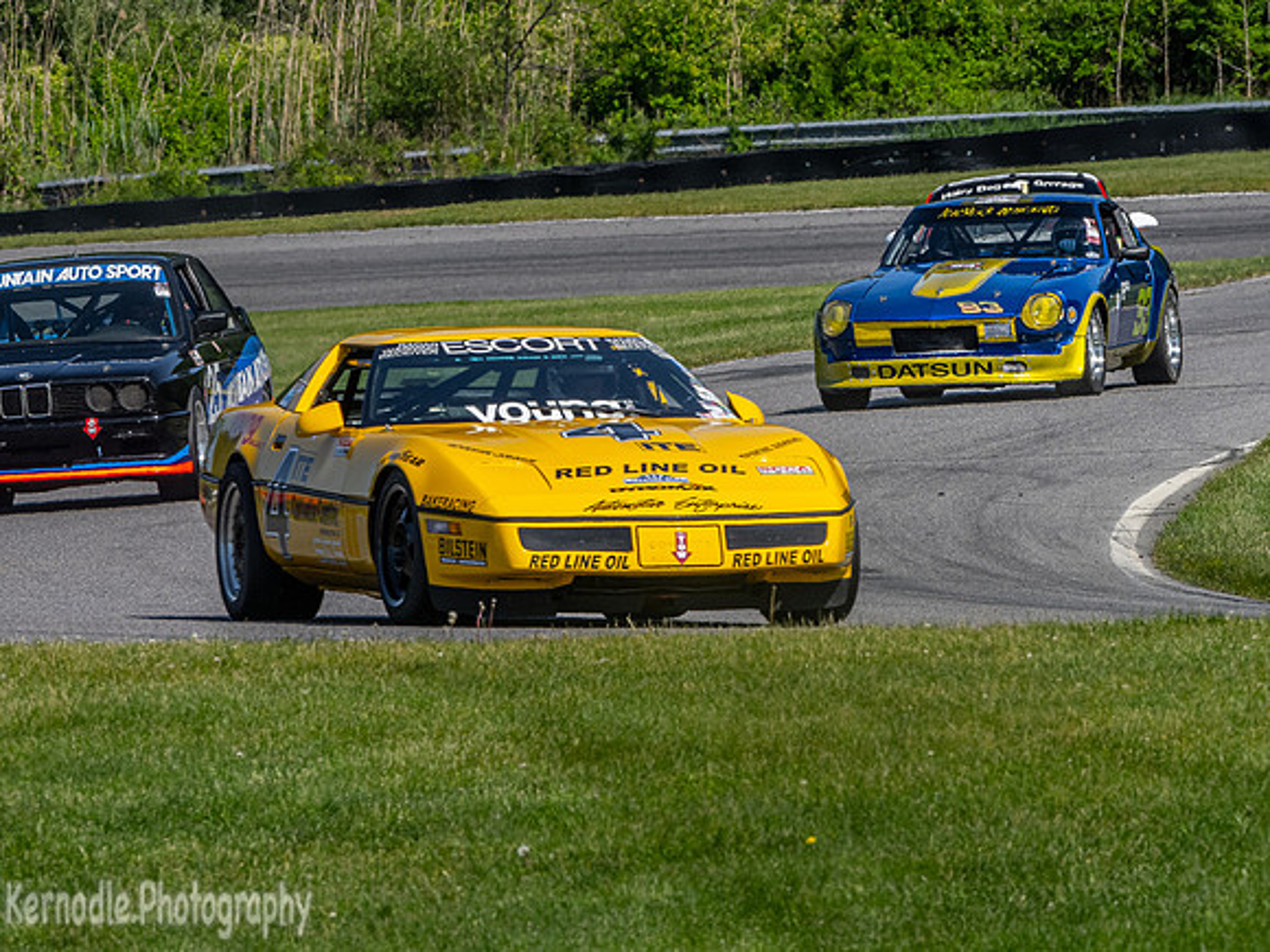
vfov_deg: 2.0
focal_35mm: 728
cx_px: 624
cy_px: 376
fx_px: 26696
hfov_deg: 2.7
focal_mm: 300
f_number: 11
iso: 400
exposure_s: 1/640
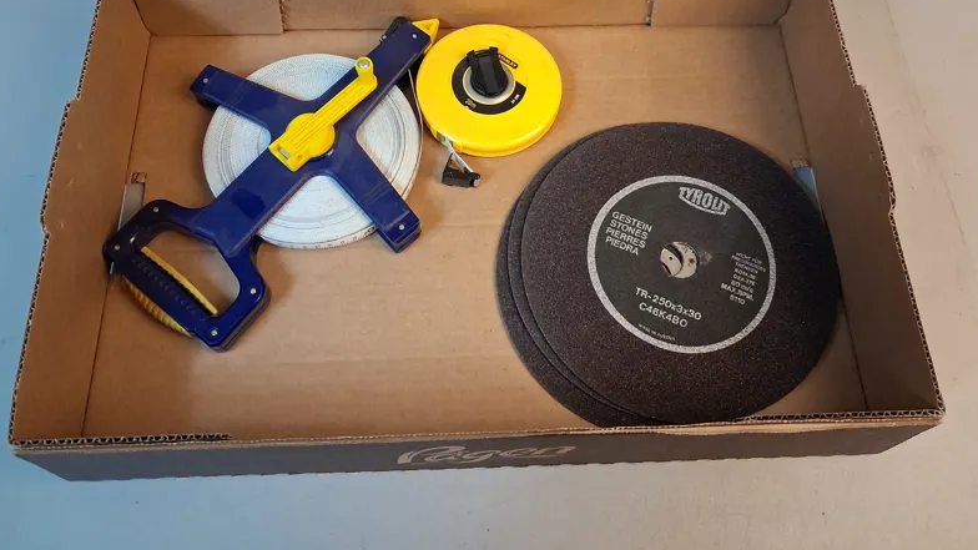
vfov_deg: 38.4
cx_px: 489
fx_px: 778
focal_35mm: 30
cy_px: 177
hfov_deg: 64.3
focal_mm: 4
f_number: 1.8
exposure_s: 1/50
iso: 320
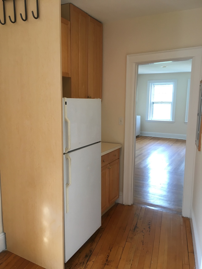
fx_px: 226
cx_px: 101
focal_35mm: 29
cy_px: 134
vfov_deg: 61.7
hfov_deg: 48.2
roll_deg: -1.2
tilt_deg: -8.4
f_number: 2.2
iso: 64
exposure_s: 1/30
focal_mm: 4.15
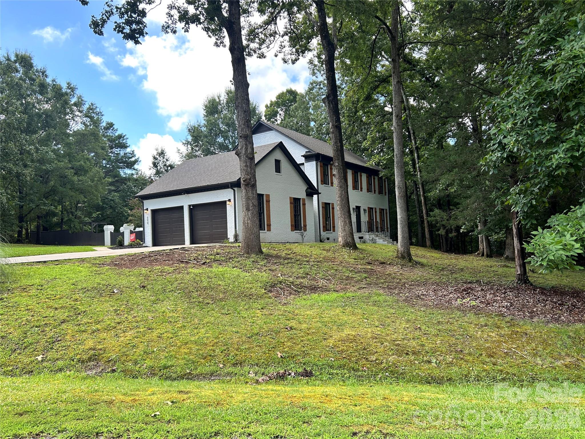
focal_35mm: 26
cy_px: 220
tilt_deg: +3.6
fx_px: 439
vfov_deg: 53.1
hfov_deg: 67.3
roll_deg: +2.9
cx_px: 292
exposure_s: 1/588
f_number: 1.5
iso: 50
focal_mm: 5.7
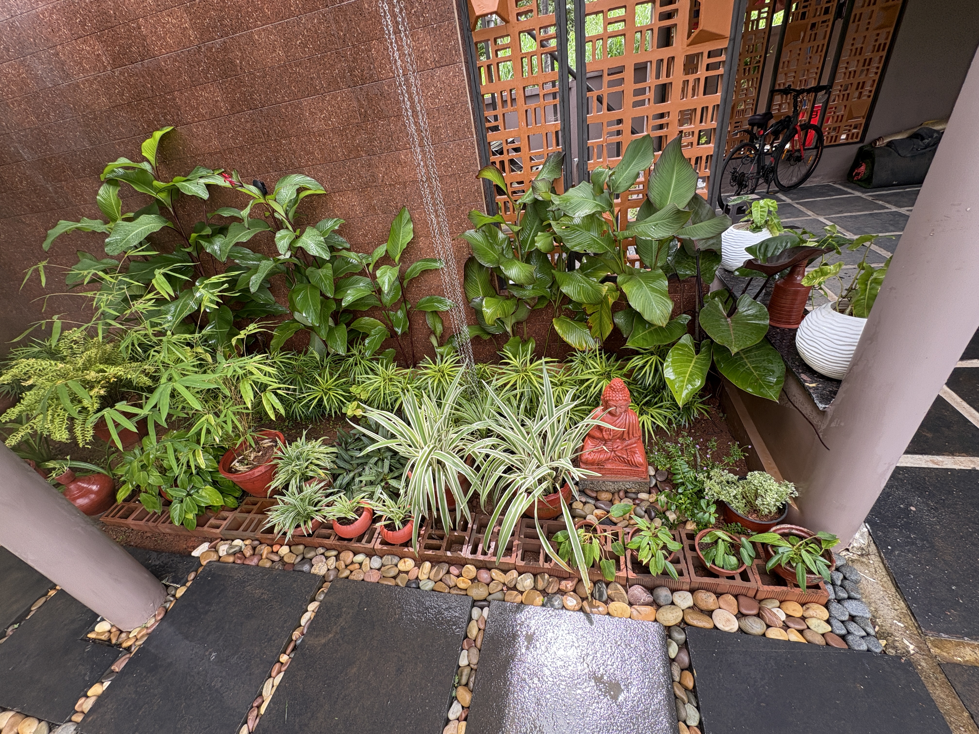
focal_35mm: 14
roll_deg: +10.6
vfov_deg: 85.7
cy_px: 367
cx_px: 490
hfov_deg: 102.1
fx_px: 396
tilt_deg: -32.2
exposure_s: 1/236
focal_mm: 2.22
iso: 40
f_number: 2.2
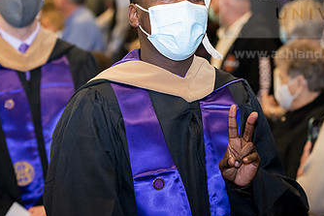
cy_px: 74
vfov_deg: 8.6
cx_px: 190
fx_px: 1441
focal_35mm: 160
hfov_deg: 12.8
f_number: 4
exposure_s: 1/200
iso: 2000
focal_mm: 92
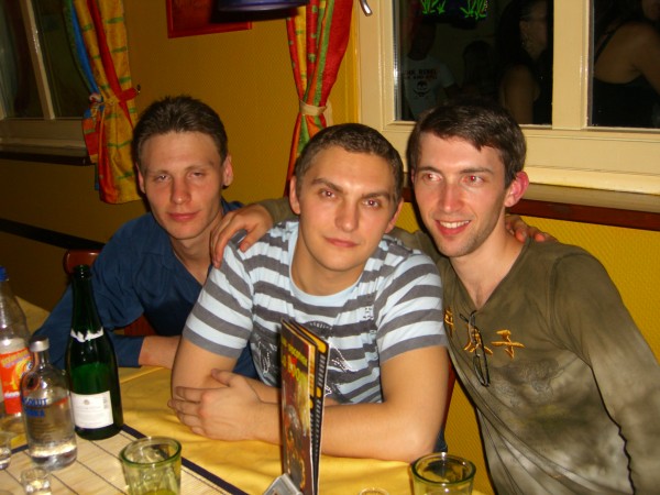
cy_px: 248
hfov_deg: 49.0
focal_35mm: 38
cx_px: 330
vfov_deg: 37.7
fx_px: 725
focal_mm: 7.9
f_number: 2.8
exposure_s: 1/60
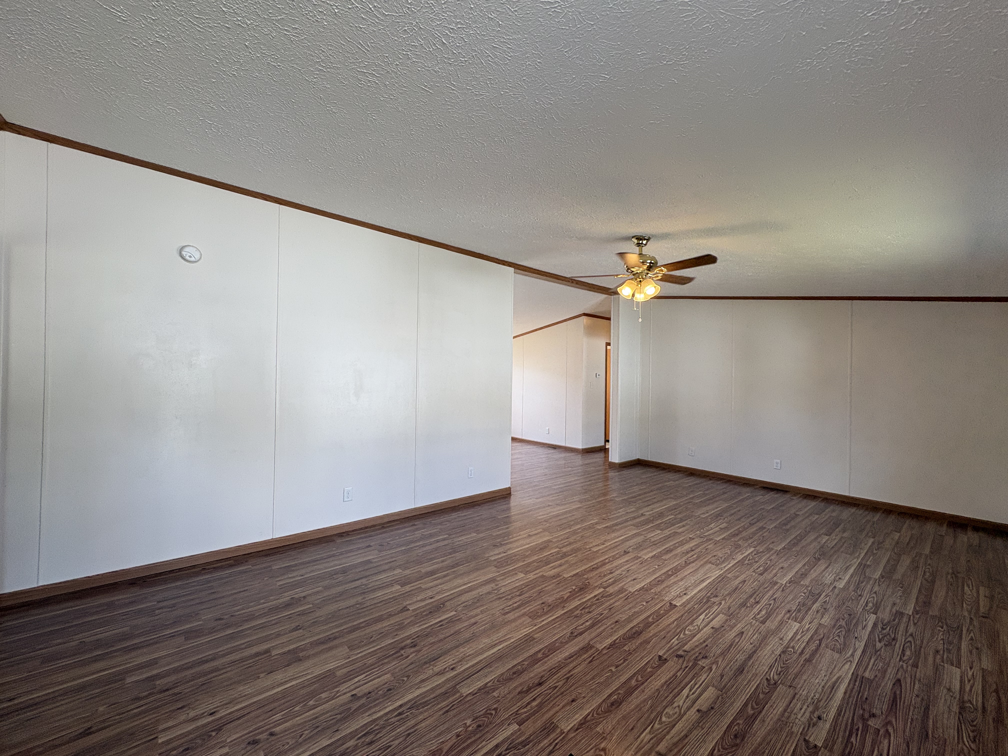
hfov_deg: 102.1
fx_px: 408
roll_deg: -0.2
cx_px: 504
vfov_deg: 85.7
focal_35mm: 14
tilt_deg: +0.7
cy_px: 378
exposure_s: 1/120
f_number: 2.2
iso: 50
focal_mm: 2.22
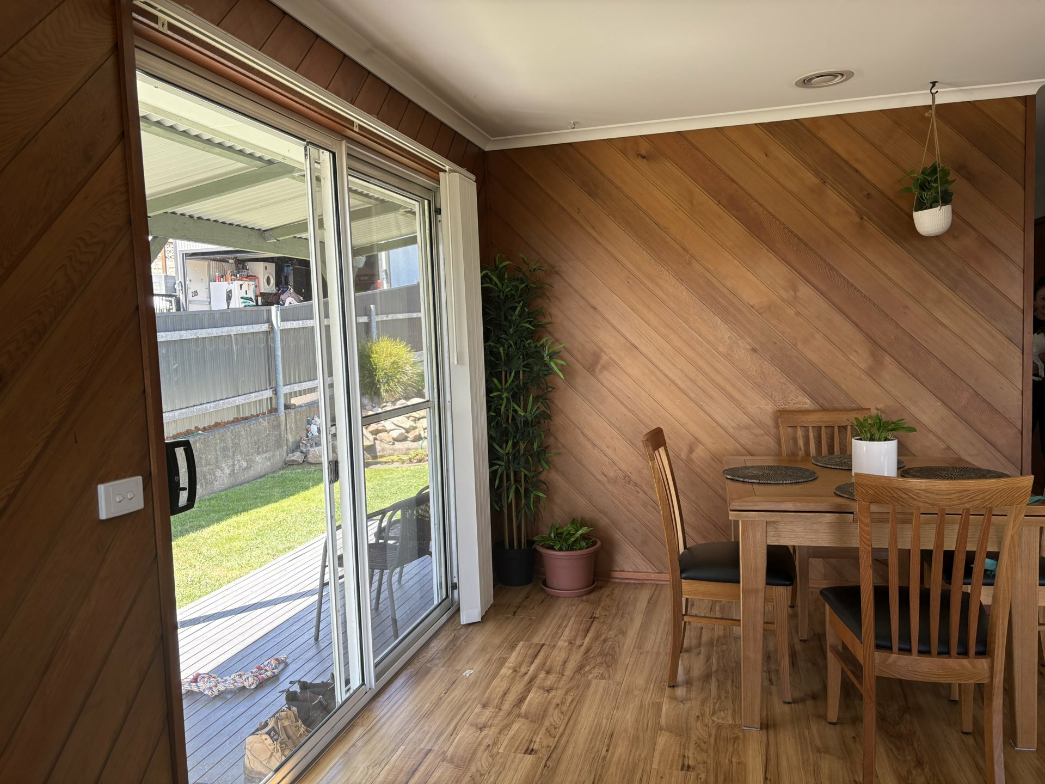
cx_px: 522
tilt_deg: -5.9
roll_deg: +1.9
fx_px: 785
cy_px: 392
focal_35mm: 26
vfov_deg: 53.1
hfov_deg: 67.3
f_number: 1.6
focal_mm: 5.96
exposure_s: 1/241
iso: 100
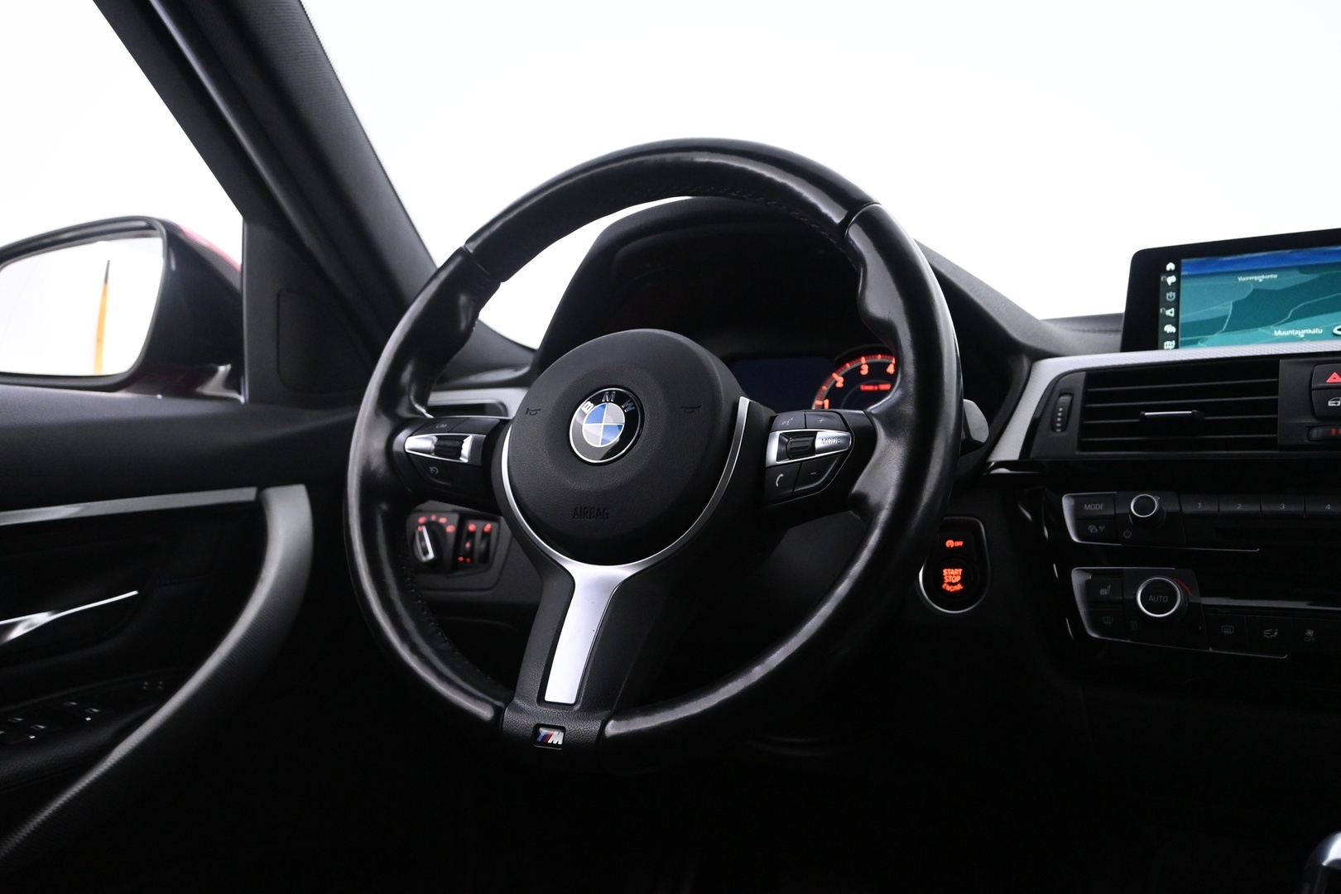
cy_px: 447
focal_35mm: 30
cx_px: 670
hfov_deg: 61.9
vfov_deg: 43.6
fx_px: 1117
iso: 3200
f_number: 3.8
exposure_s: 1/30
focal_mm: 20
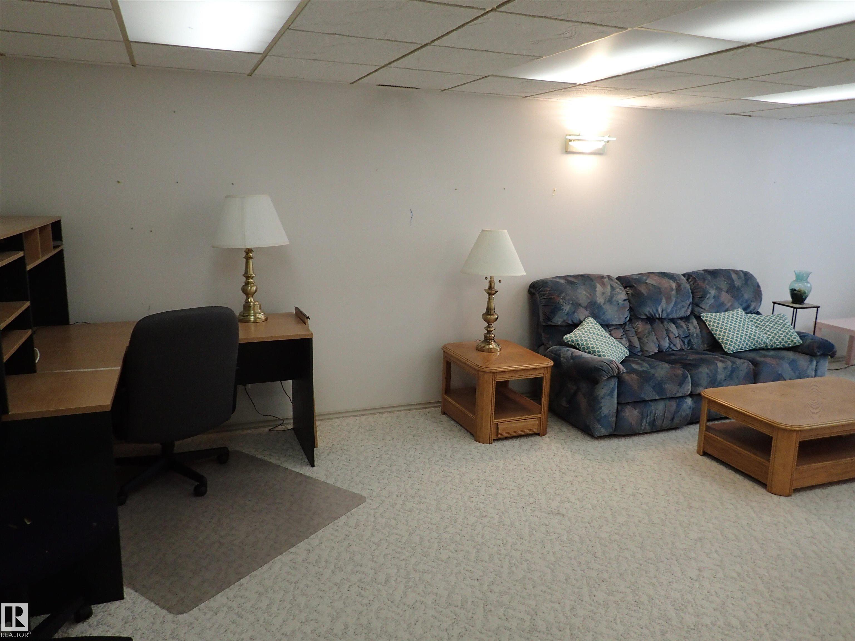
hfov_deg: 69.4
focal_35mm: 25
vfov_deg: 54.9
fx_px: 617
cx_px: 428
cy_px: 320
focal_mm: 4.5
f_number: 2
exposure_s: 1/60
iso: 200
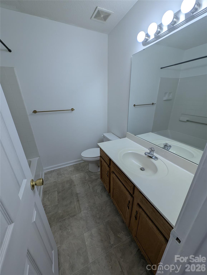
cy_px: 138
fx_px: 95
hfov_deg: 94.7
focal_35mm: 12
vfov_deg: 110.4
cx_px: 104
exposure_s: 1/134
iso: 36
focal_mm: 2.23
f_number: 1.95
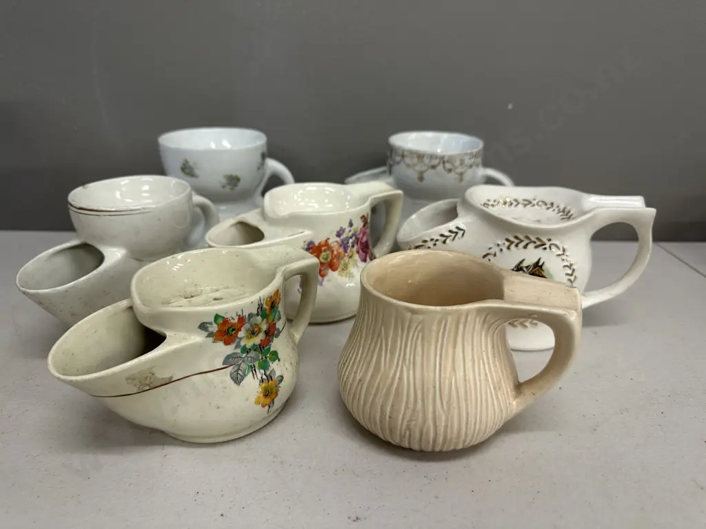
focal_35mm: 24
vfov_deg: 56.8
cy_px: 264
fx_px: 489
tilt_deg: -23.5
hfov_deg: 71.6
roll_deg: +0.3
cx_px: 353
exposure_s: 1/100
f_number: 1.78
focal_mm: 6.86
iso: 100
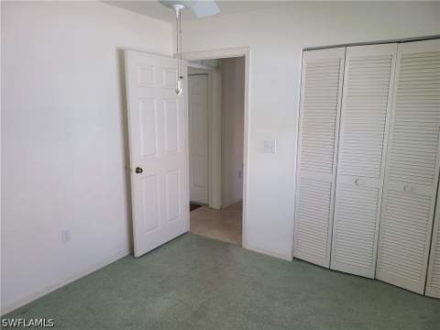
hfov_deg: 67.3
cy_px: 165
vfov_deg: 53.1
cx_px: 220
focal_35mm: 26
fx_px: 330
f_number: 1.8
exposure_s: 1/60
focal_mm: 5.4
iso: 50
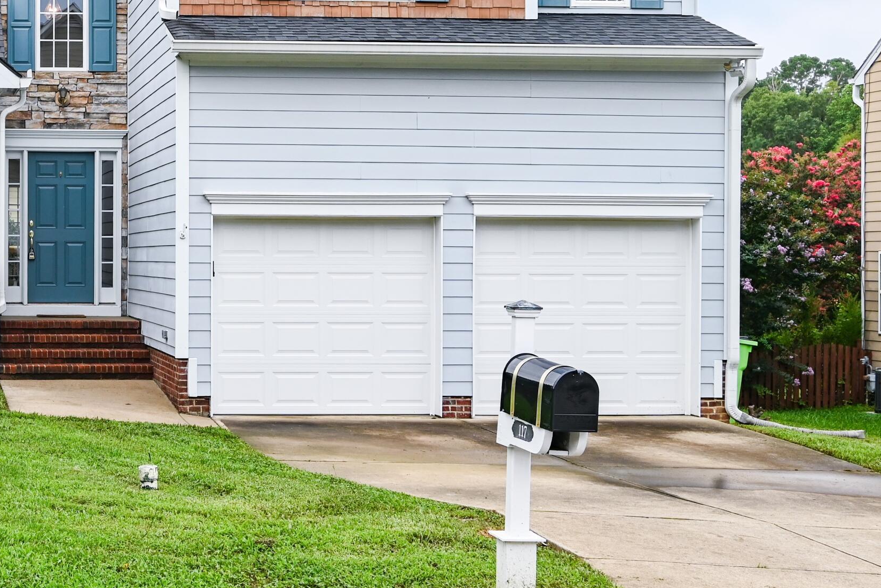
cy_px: 56
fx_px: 1469
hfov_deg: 31.8
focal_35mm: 60
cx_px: 86
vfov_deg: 22.1
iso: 320
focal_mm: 33
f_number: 9
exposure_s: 1/125
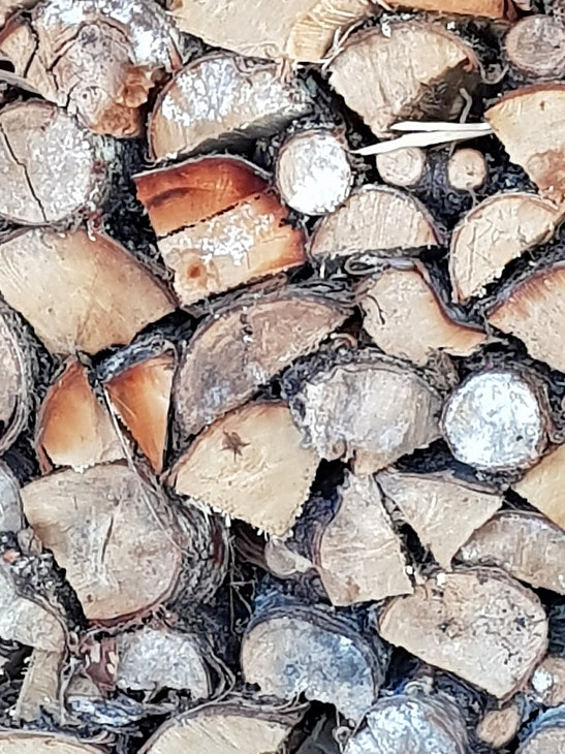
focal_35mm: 57
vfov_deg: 33.2
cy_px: 201
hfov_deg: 25.3
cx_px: 124
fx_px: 1241
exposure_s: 1/50
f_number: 1.7
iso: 80
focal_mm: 4.2
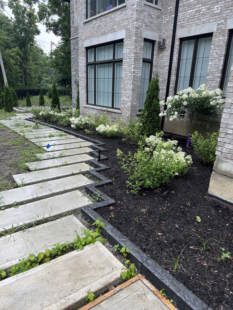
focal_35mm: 24
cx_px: 116
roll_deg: -2.8
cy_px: 155
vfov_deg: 71.6
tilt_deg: -15.2
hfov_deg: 56.8
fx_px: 215
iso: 80
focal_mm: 6.86
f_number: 1.78
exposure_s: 1/398
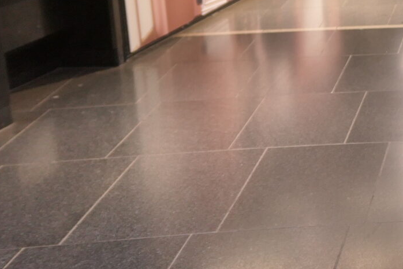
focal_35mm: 66
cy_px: -13
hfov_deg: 25.5
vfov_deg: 19.9
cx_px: 548
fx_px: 739
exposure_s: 1/60
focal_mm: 8.8
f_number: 1.4
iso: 160
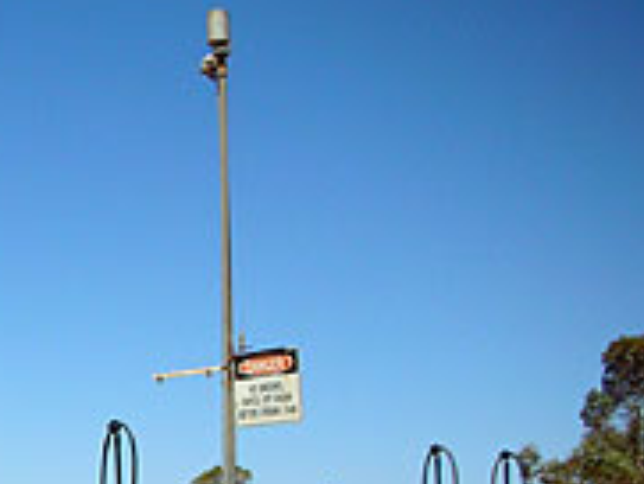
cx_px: -135
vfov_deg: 16.6
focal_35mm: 87
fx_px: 1620
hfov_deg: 20.9
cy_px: 498
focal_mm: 5.8
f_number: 8.5
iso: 50
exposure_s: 1/173
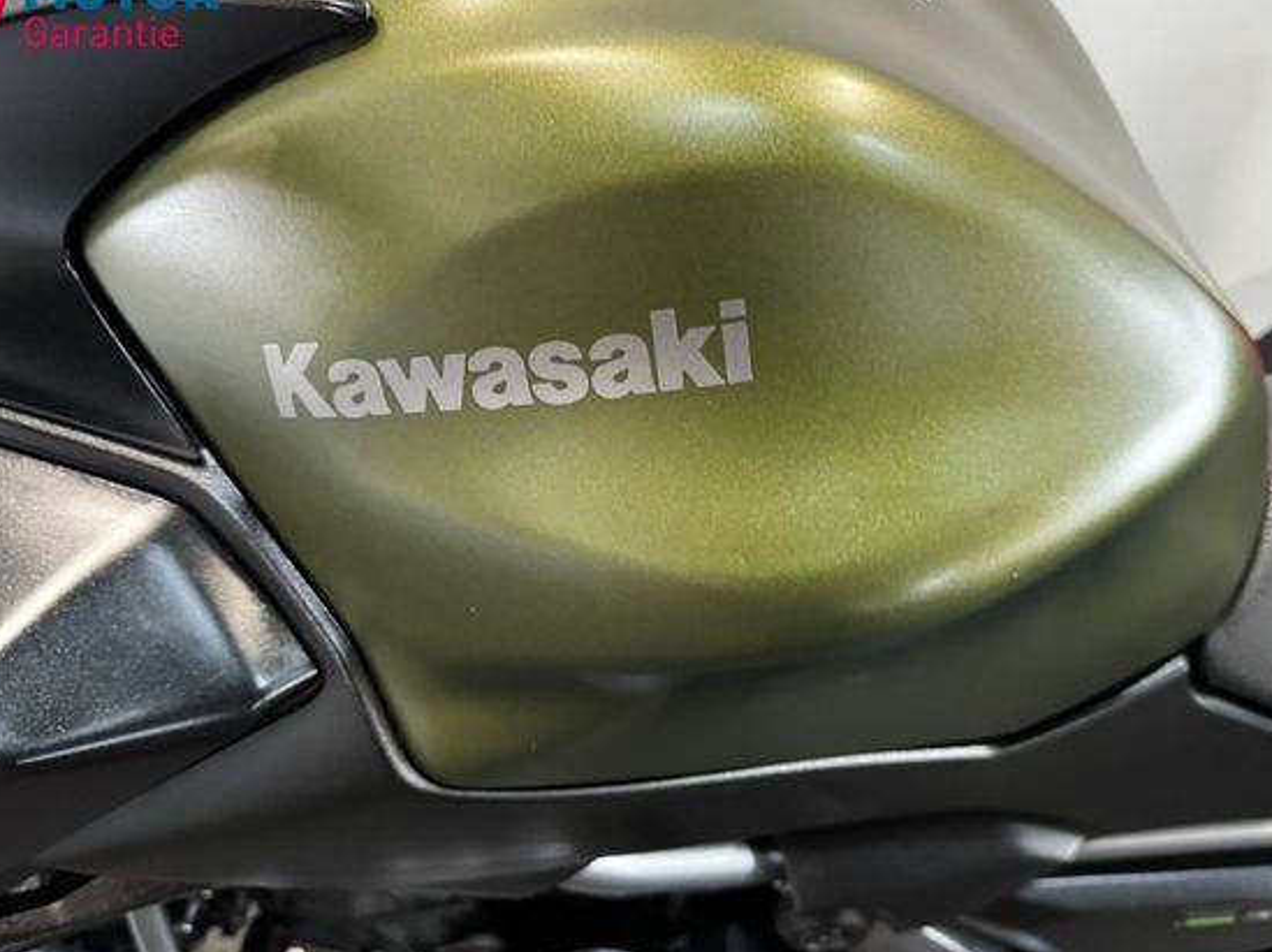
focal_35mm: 28
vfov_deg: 49.7
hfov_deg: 63.4
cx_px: 667
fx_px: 1028
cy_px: 512
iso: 640
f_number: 1.78
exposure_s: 1/33
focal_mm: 6.76
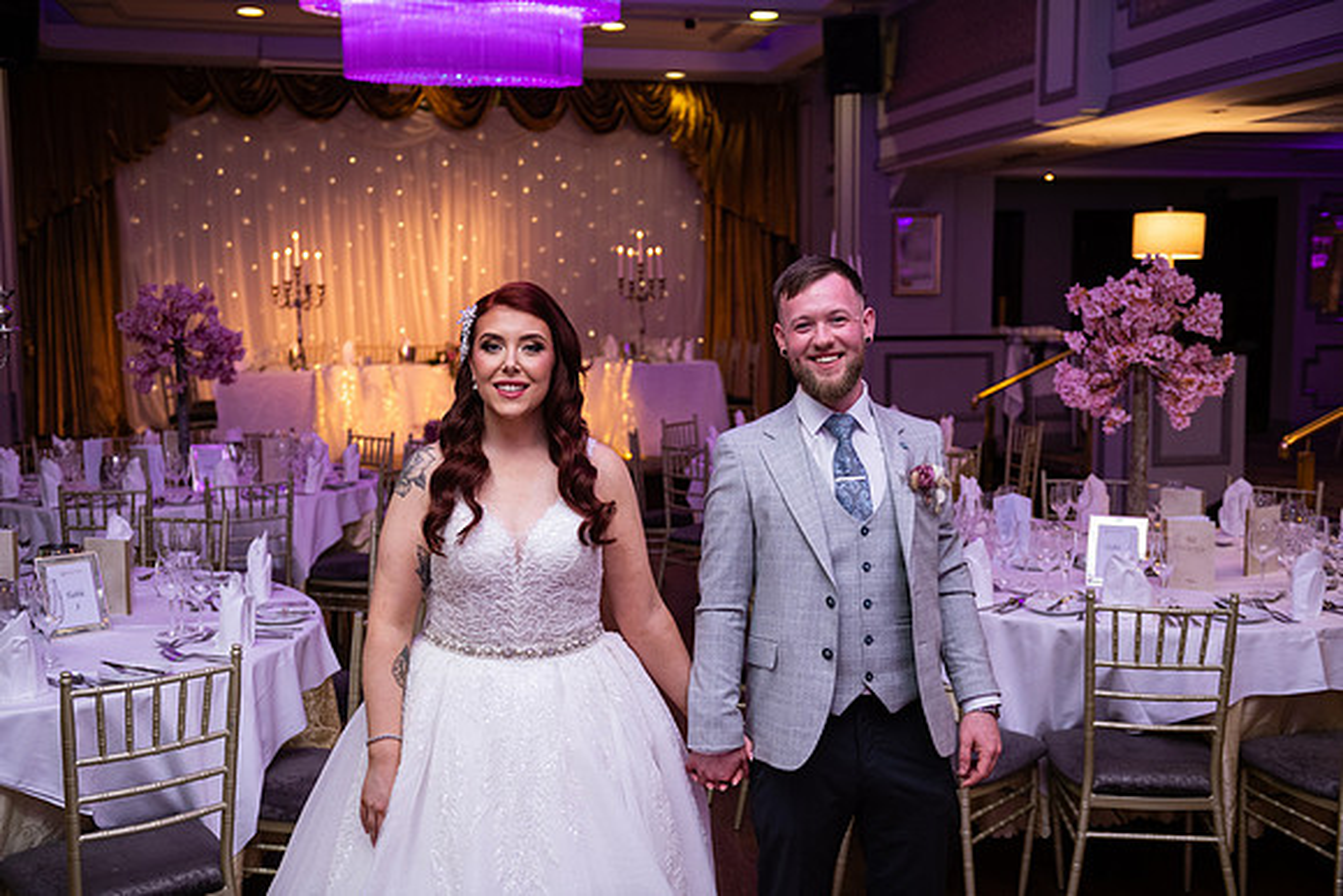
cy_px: 448
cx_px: 672
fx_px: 1418
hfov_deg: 50.7
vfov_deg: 35.1
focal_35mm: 38
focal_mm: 38
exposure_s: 1/160
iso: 800
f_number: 3.5
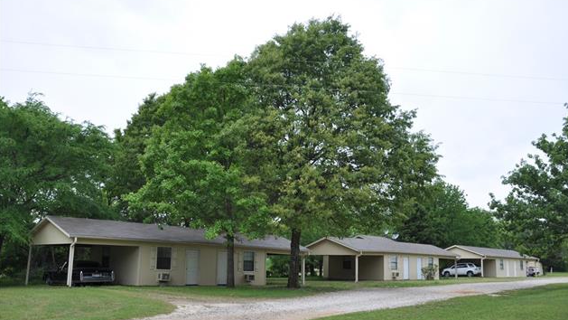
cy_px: 178
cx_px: 287
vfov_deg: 35.1
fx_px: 505
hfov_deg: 58.7
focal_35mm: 34
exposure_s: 1/160
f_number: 6.3
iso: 200
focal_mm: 21
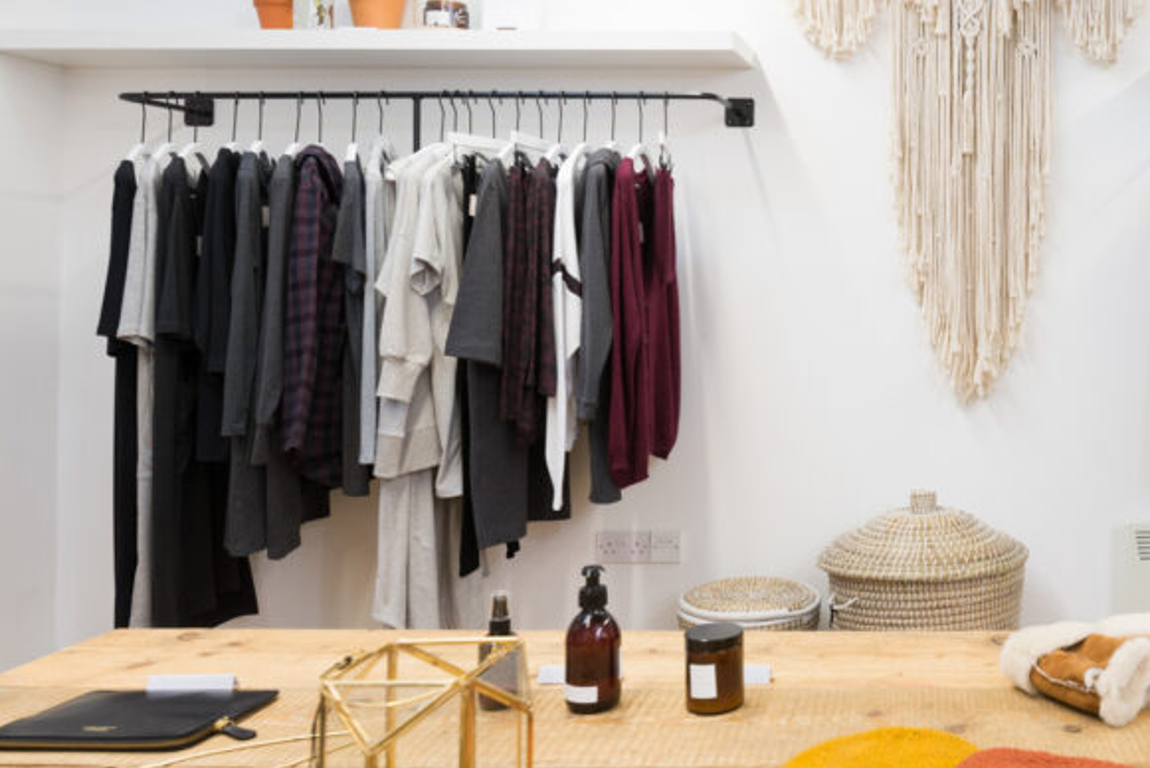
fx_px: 1087
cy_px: 287
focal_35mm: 34
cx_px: 950
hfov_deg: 51.6
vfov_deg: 38.7
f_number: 7.1
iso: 100
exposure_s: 1/8
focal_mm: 19
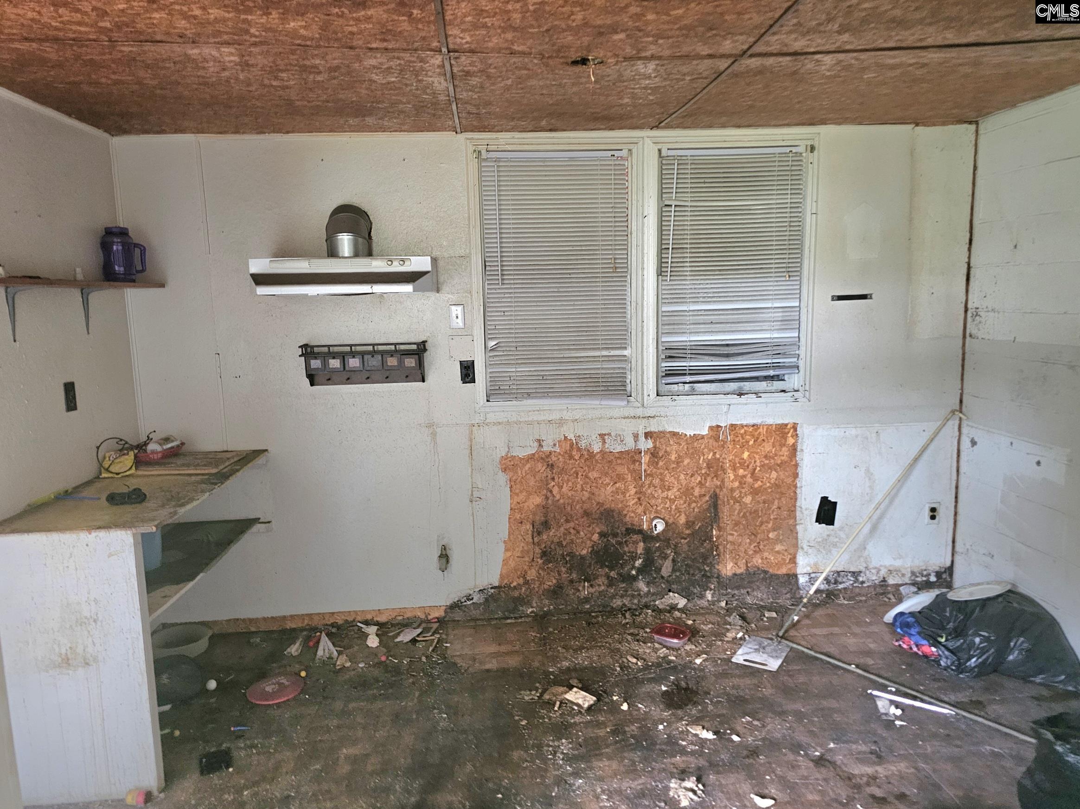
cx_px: 540
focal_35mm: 23
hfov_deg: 73.9
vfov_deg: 58.9
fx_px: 717
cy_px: 404
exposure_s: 1/24
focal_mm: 6.3
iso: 640
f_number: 1.7
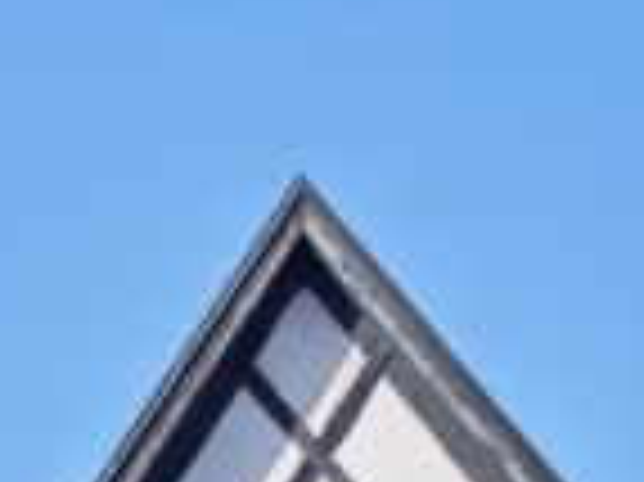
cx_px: -847
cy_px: 1550
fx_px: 6116
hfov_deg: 5.8
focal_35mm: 329
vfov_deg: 4.3
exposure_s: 1/1226
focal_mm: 8.72
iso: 50
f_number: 2
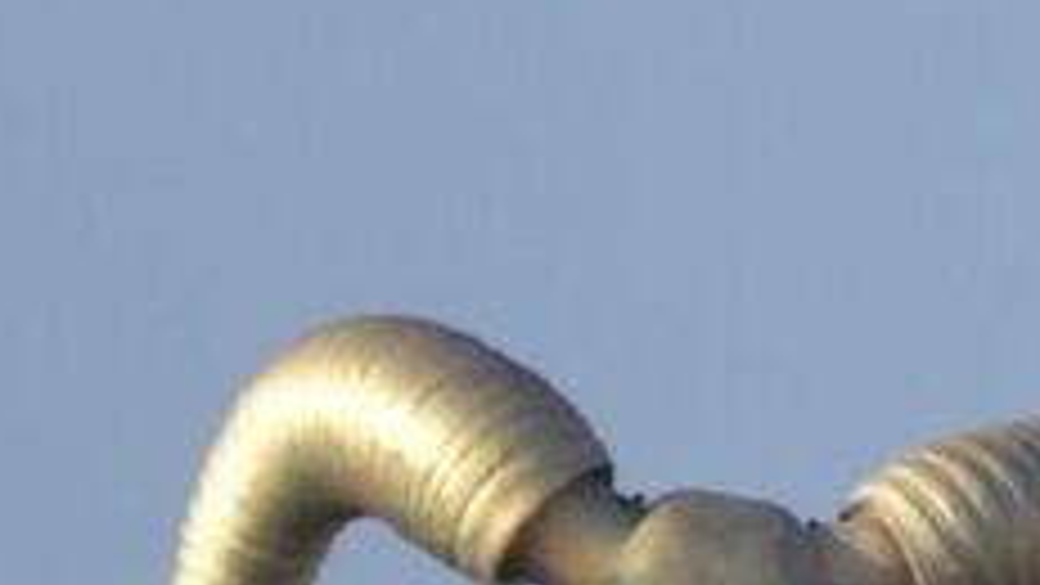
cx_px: 1985
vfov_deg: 1.7
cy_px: -754
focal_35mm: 732
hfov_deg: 2.9
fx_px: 20197
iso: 160
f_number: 5.6
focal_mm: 105
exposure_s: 1/500
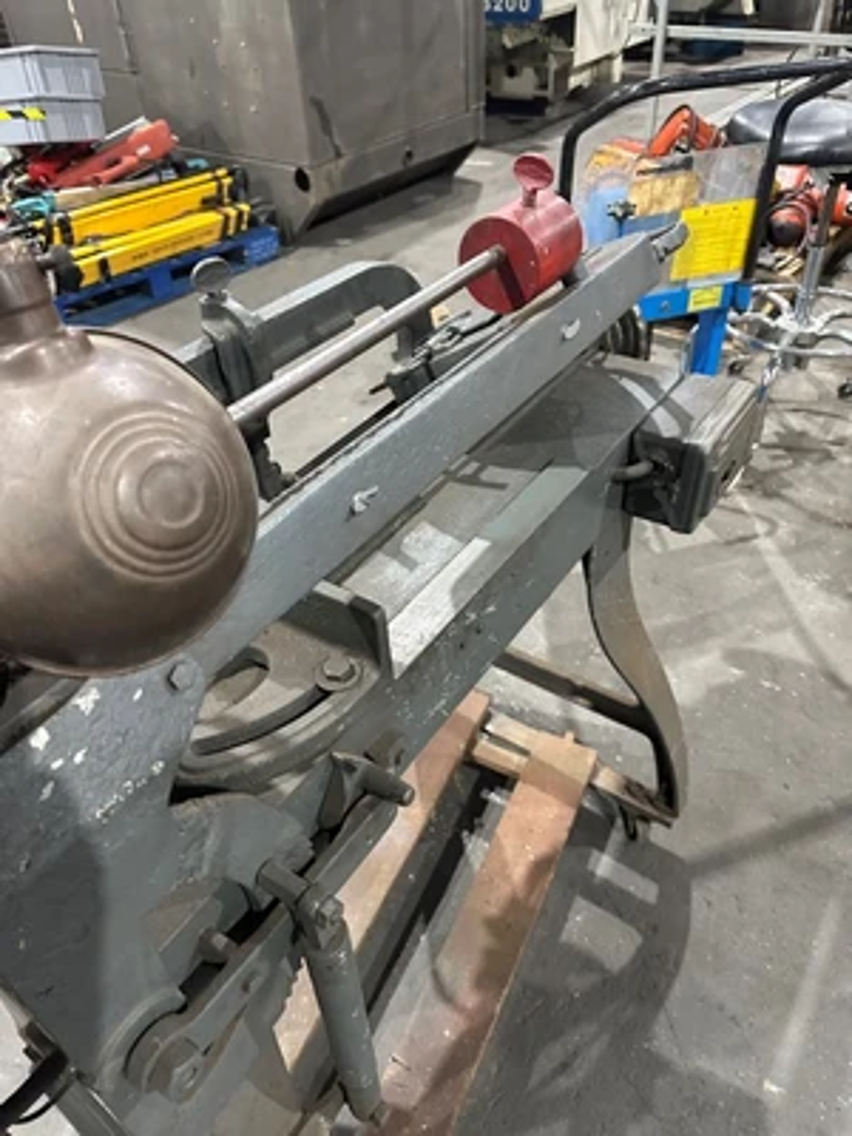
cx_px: 426
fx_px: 788
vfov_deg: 71.6
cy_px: 568
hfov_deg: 56.8
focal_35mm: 24
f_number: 1.78
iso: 640
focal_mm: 6.86
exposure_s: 1/60
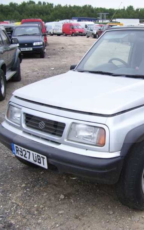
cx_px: 133
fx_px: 320
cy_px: 115
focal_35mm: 51
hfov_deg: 24.5
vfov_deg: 39.6
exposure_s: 1/350
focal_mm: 6
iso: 80
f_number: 2.7
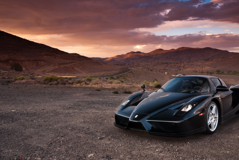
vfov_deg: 39.3
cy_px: 78
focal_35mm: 34
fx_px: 224
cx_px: 146
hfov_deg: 55.7
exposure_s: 1.3
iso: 100
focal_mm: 17
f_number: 32
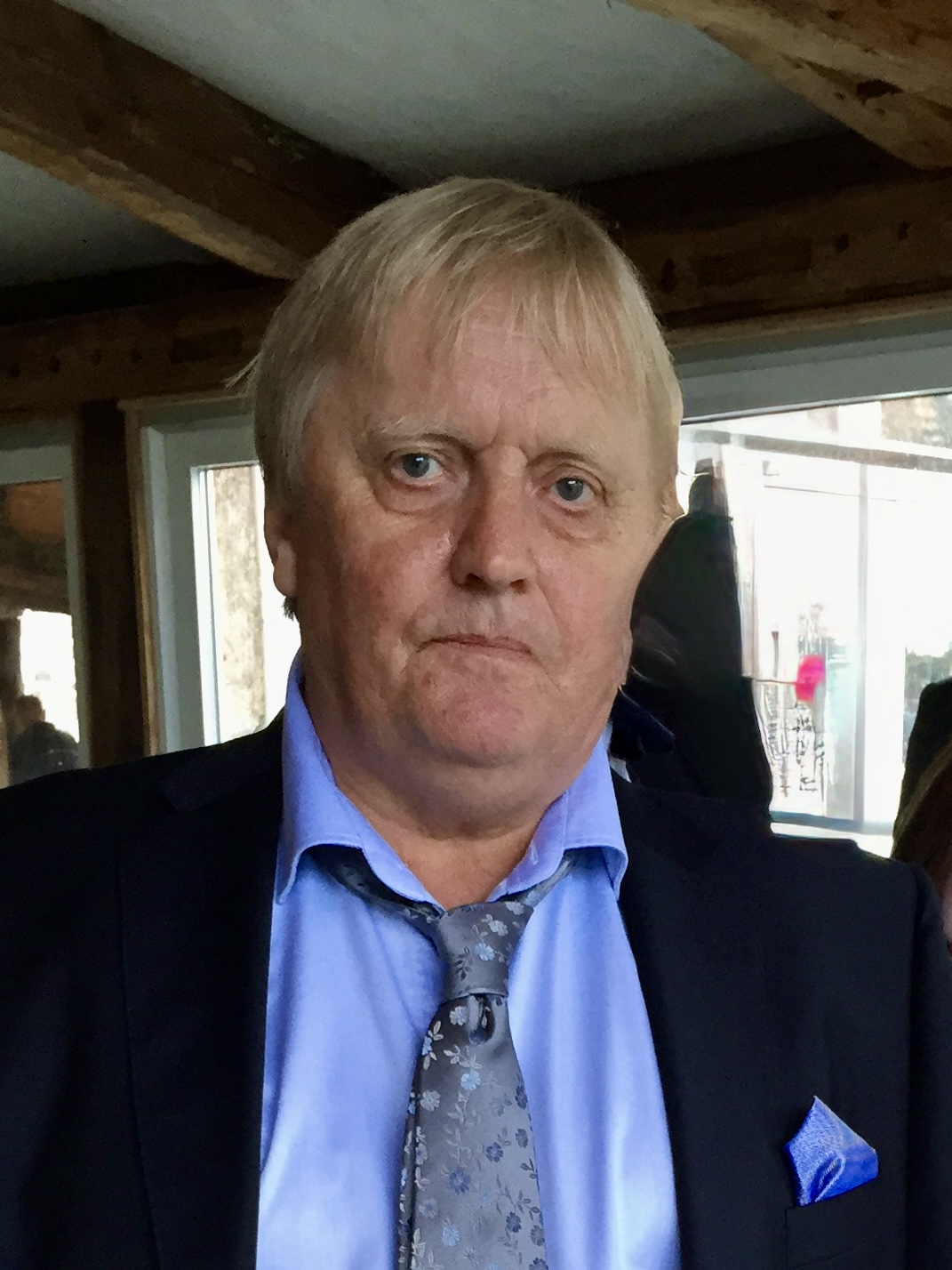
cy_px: 635
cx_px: 476
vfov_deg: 61.7
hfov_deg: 48.2
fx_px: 1063
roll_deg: +0.0
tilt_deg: -14.9
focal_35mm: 29
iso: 100
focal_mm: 4.15
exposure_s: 1/30
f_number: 2.2
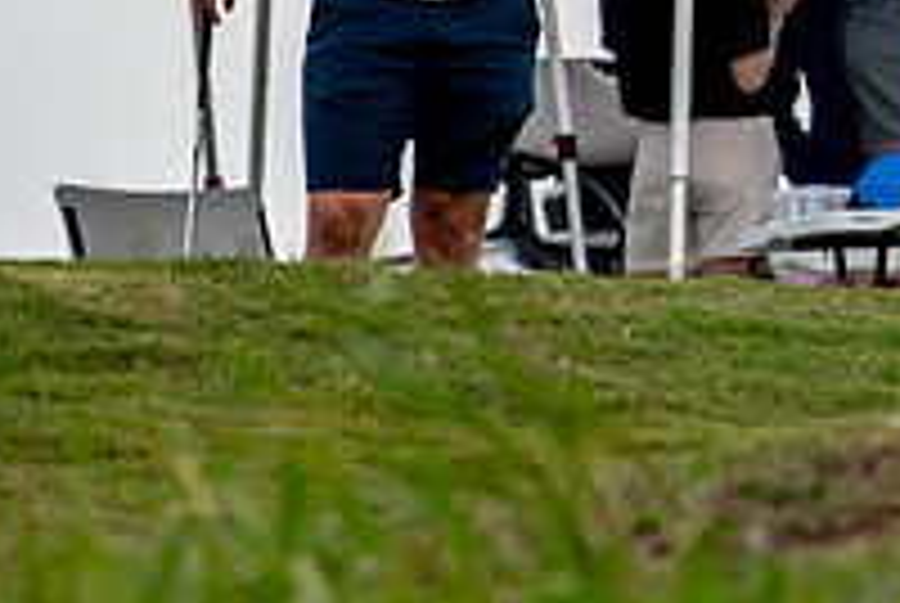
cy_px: -178
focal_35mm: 1693
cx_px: 1179
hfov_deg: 1.2
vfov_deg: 0.8
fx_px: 42387
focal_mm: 390
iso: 400
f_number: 5.6
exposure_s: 1/2000
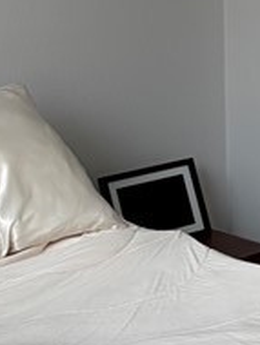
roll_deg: +0.6
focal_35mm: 140
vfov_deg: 13.9
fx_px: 1399
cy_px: 9
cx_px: 327
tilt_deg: -6.5
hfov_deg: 10.4
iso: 40
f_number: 1.6
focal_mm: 5.96
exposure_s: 1/121
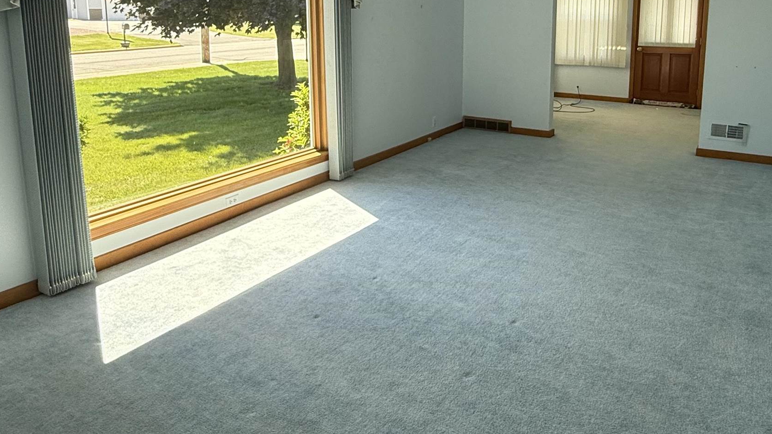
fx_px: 573
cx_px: 432
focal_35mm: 28
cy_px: 97
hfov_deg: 67.7
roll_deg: -0.2
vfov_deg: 40.1
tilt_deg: -8.7
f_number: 2.2
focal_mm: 2.22
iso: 64
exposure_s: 1/333
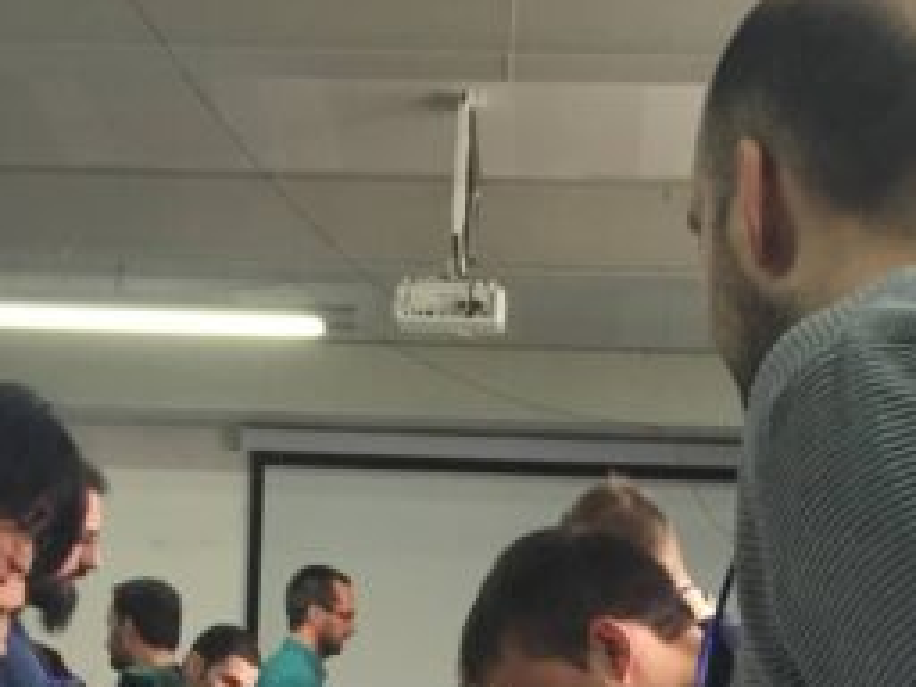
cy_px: 884
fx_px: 2302
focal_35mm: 87
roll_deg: -3.0
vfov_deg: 16.1
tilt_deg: -5.5
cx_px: 372
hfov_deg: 22.5
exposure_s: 1/33
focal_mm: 4.15
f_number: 2.2
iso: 80
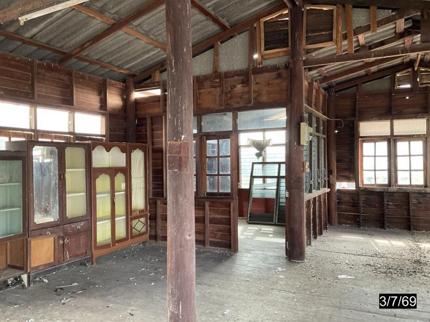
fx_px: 360
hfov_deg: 61.7
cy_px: 161
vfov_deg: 48.2
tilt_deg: -0.5
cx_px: 215
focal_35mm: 29
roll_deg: +2.0
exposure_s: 1/60
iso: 200
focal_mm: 3
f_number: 1.8
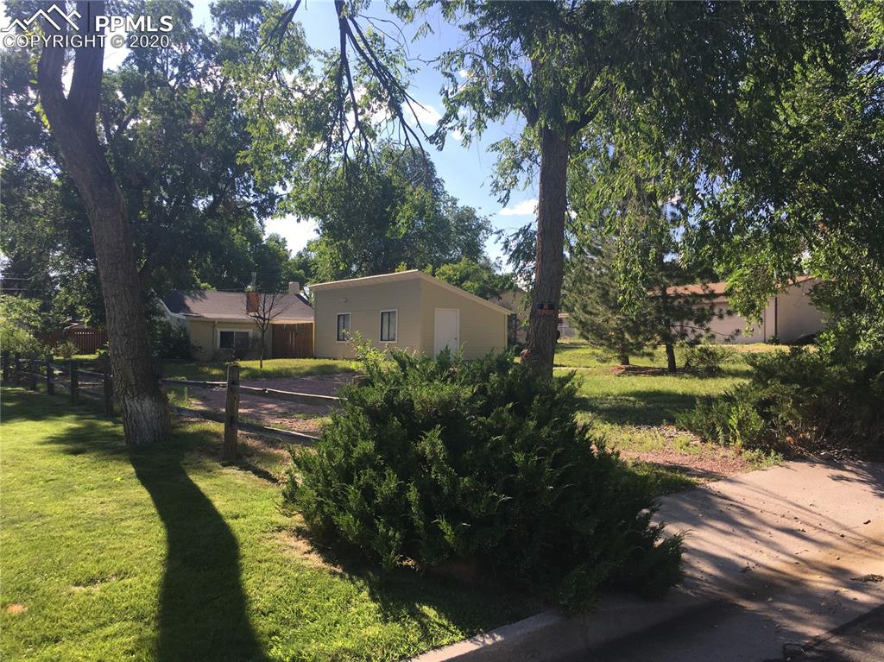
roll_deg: -0.9
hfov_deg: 61.7
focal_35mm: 29
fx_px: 740
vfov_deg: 48.2
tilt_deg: +1.9
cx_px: 442
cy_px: 331
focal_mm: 4.15
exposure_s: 1/725
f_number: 2.2
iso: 25
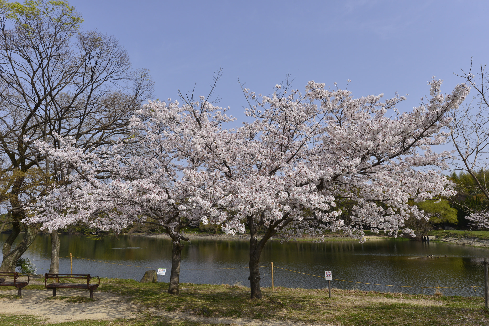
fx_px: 326
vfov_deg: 53.2
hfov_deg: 73.7
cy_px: 163
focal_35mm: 24
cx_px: 244
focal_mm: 24
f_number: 10
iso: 200
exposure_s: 1/500
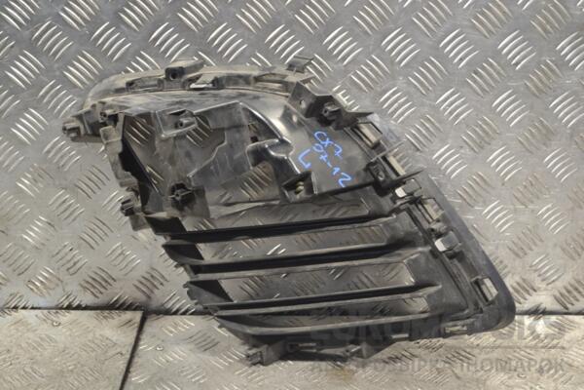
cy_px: 195
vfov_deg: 25.1
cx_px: 292
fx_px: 876
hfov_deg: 36.9
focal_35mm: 54
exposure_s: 1/30
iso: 360
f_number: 5
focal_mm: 36
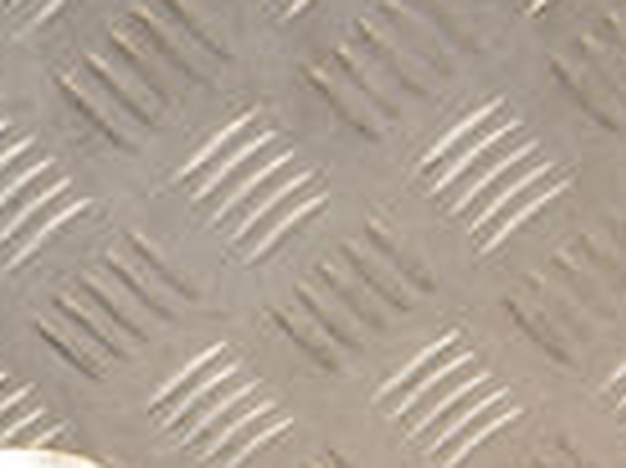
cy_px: 774
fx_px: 3596
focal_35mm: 199
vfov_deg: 7.3
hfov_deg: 9.7
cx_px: -302
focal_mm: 32
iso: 800
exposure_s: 1/200
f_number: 9
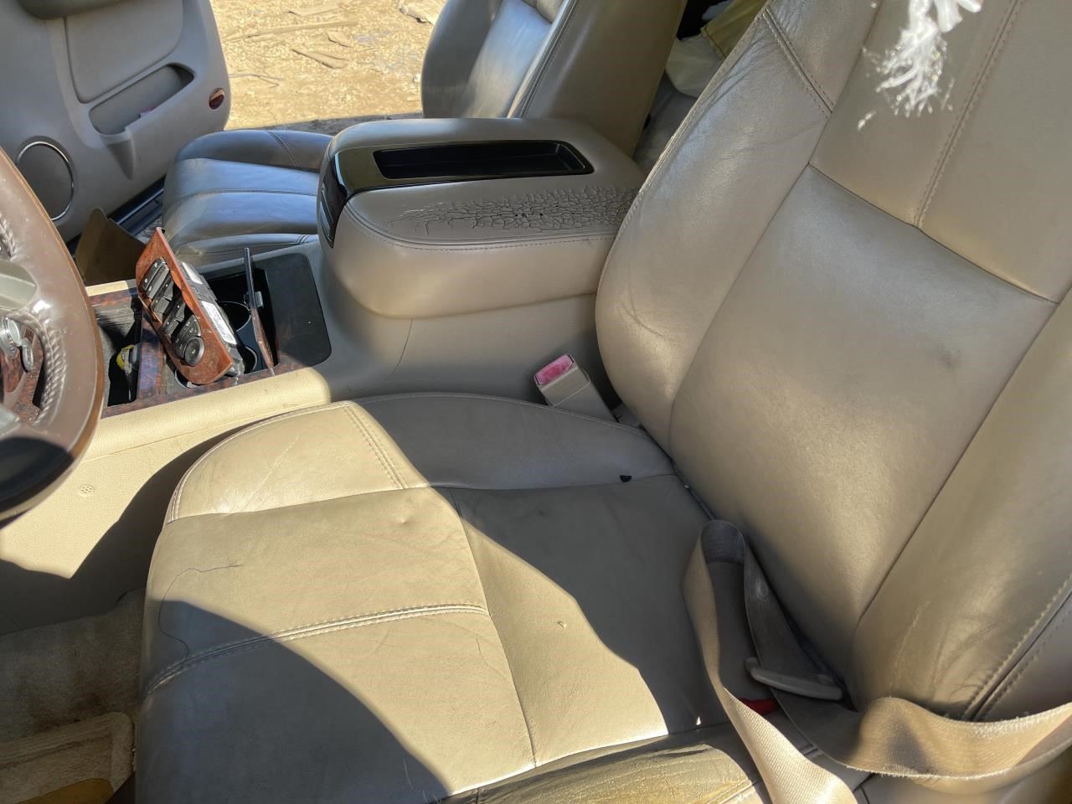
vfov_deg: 54.9
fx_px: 774
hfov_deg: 69.4
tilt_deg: -38.7
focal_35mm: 25
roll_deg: +4.7
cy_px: 402
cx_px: 536
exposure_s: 1/454
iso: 32
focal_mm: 5.1
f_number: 1.6
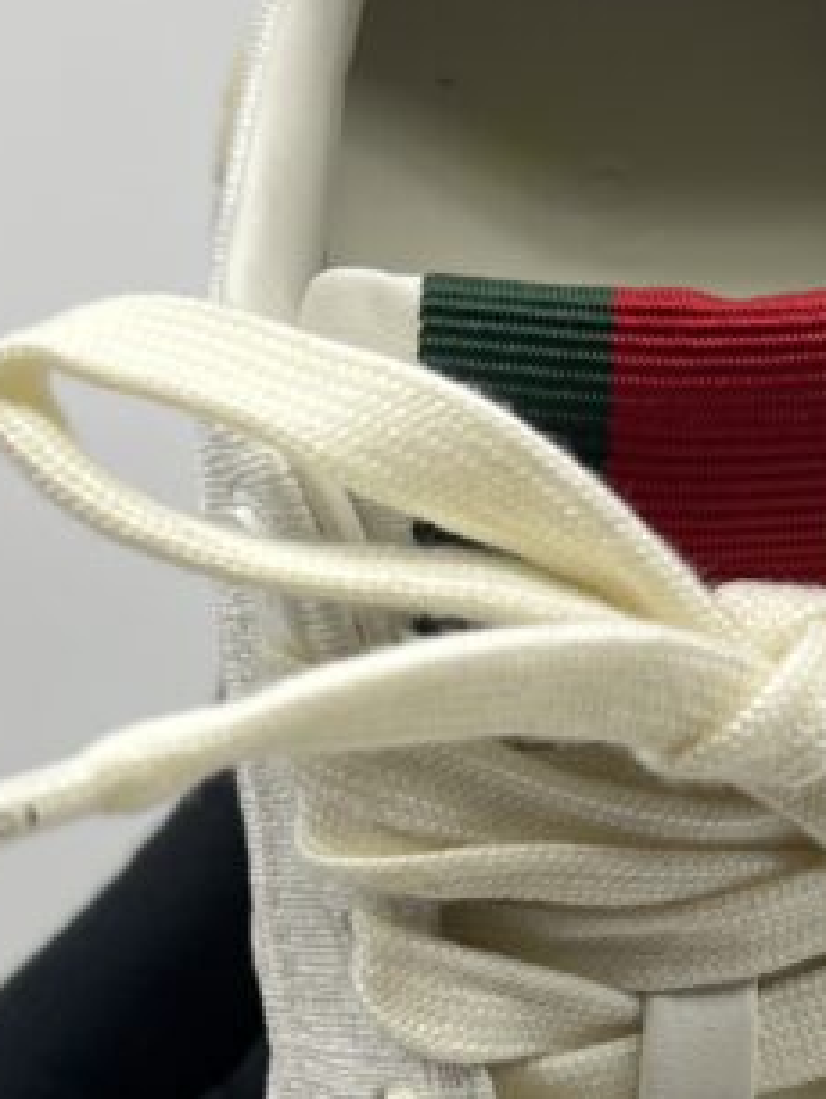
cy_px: 912
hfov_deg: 16.9
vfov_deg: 22.1
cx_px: 636
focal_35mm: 87
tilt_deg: -17.6
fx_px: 2764
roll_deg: +0.4
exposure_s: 1/144
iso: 32
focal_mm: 5.7
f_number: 1.5
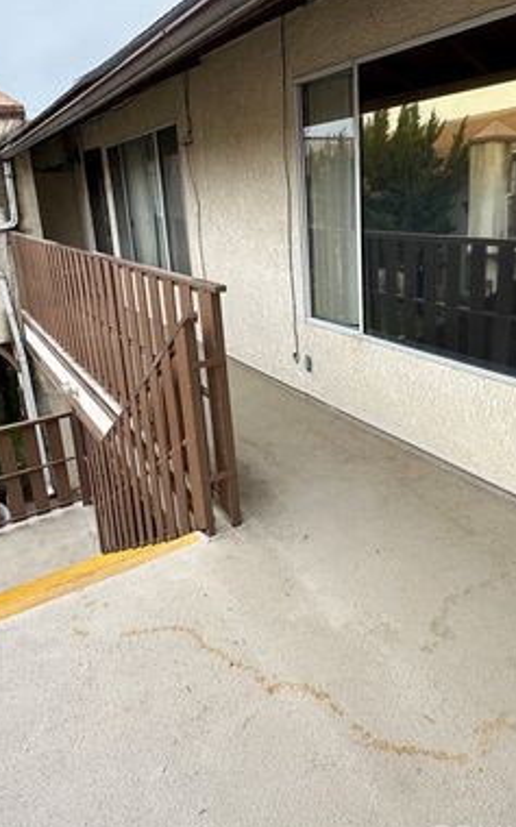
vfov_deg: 71.9
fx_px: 563
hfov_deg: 48.9
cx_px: 314
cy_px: 335
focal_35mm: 25
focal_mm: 2.22
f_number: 2.2
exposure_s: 1/654
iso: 40
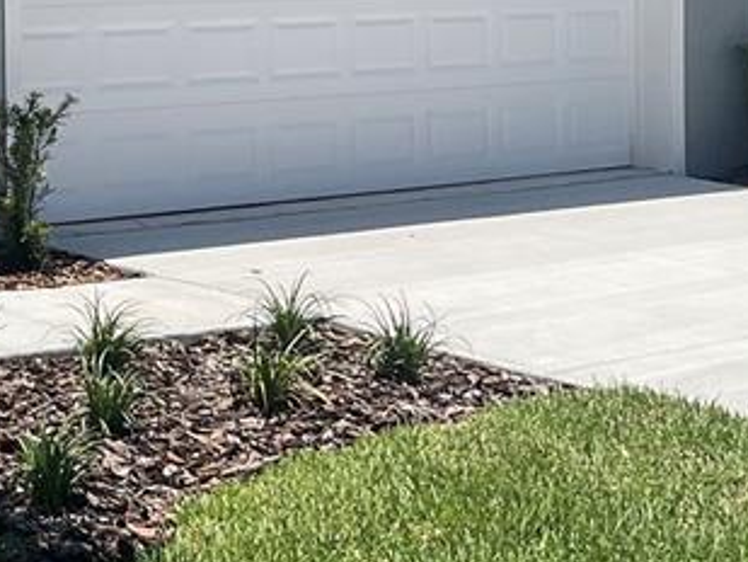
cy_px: 29
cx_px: -225
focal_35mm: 96
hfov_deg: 18.9
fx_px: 2075
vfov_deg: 15.2
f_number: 1.8
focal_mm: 3
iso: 16
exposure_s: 1/1848
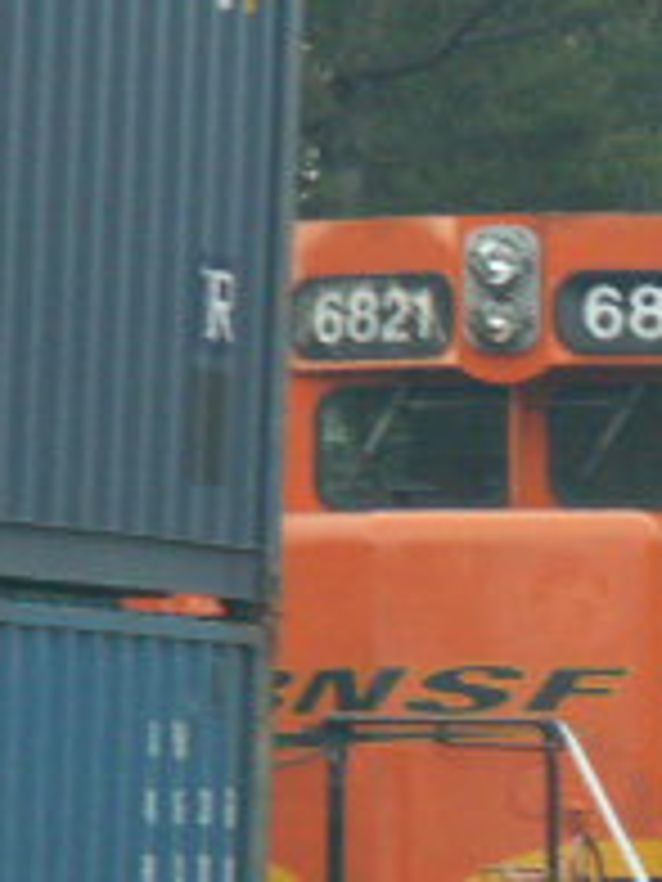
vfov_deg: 3.3
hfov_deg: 2.5
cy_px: 774
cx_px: 1040
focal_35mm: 602
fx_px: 15350
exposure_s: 1/200
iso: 125
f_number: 4
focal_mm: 30.06
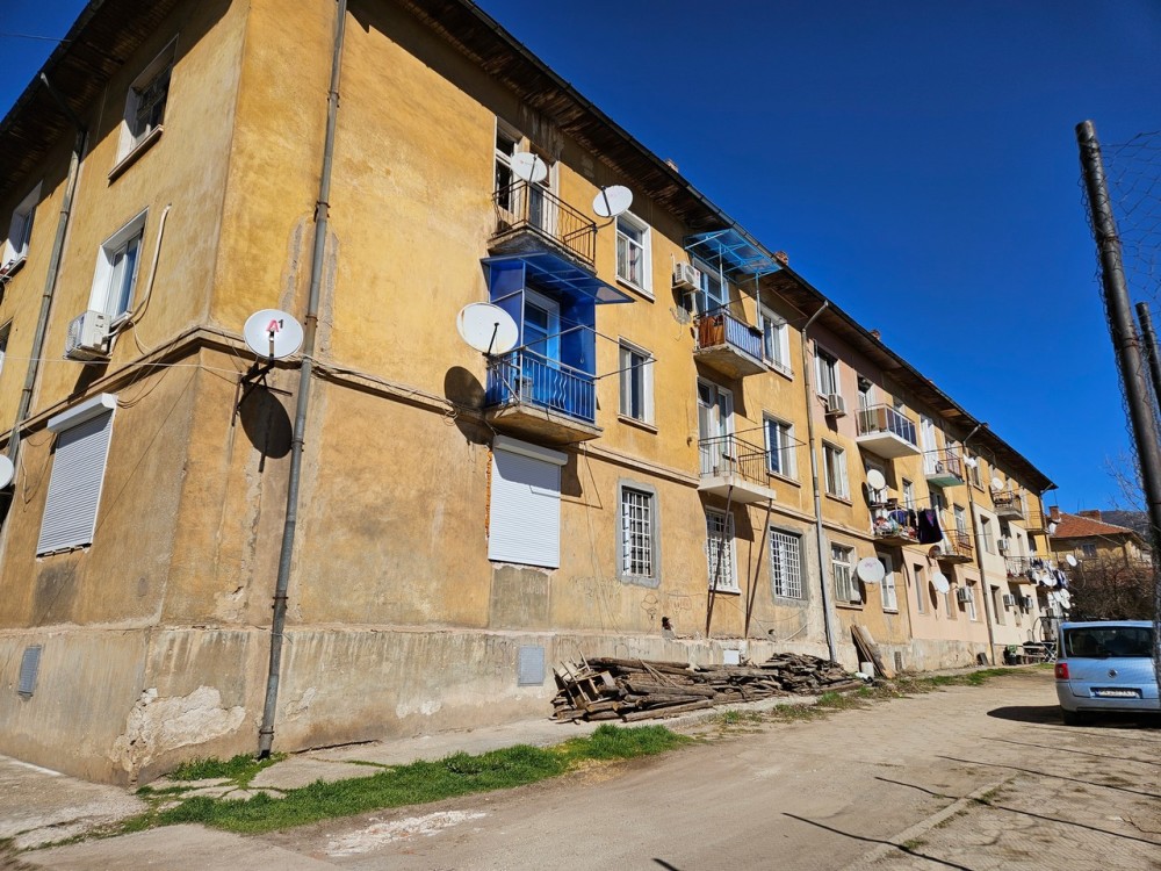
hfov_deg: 73.9
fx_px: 771
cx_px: 580
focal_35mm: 23
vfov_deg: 58.9
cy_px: 436
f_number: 1.8
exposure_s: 1/3707
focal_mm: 5.4
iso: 25
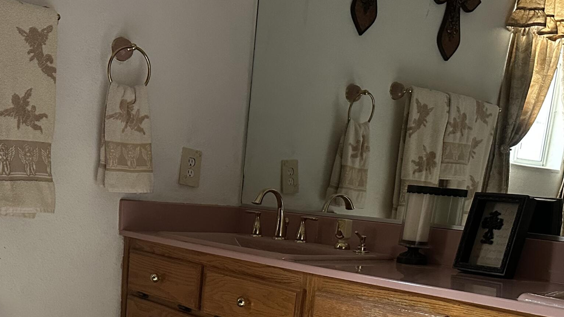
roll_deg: -4.8
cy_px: 393
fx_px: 763
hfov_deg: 40.4
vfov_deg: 21.6
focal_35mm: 51
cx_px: 222
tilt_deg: -15.0
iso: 500
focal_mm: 6.86
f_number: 1.78
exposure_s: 1/60
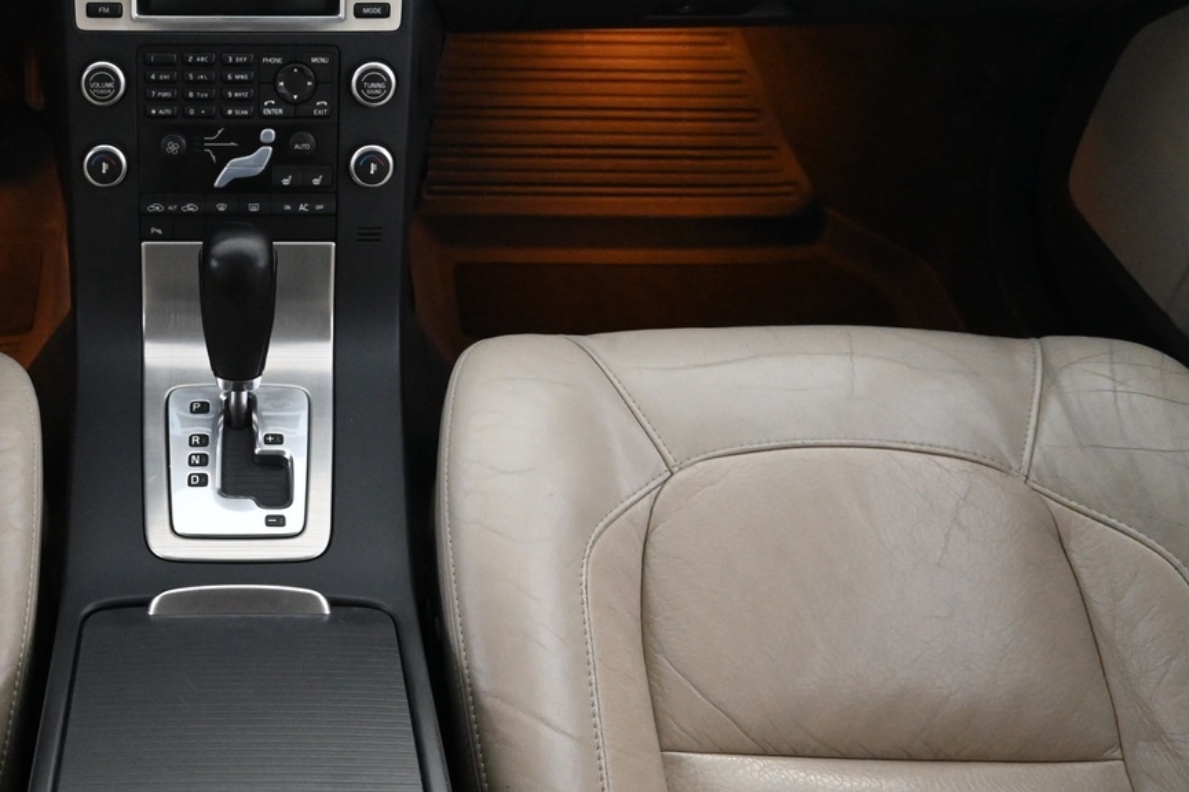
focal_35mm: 45
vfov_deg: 29.3
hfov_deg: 41.7
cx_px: 239
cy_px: 173
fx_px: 1486
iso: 4000
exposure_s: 1/60
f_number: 4
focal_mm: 16
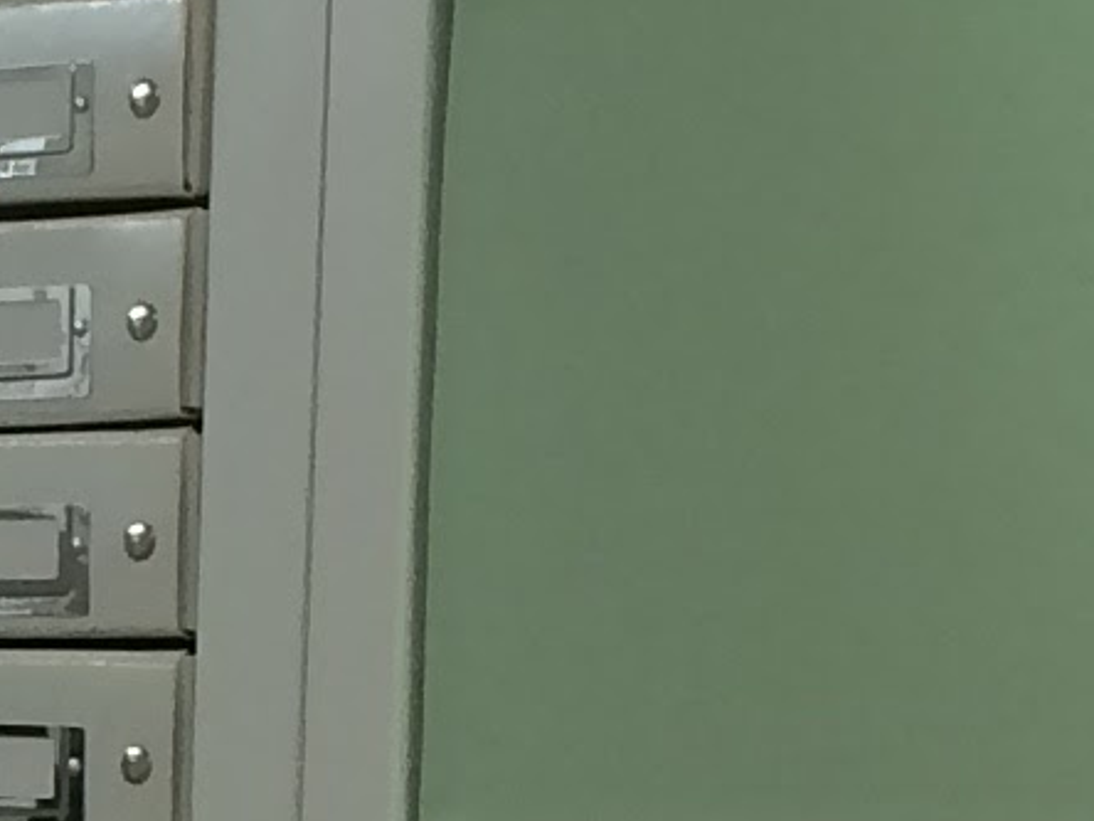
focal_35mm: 213
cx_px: -1407
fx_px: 6732
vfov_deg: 6.8
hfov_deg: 8.6
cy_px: 1336
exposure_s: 1/33
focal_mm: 4.15
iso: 40
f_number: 2.2
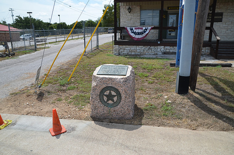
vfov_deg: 50.2
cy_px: 78
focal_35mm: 26
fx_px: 165
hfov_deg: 70.6
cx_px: 117
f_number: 7.1
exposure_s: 1/200
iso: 200
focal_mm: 17
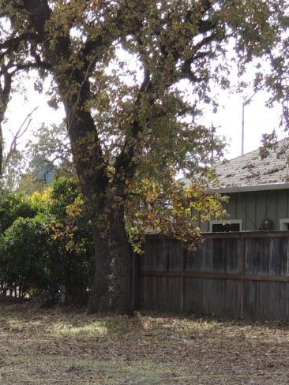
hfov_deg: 11.6
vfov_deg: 15.8
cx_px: -123
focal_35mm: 123
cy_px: 343
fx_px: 1369
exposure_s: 1/400
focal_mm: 7.1
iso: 100
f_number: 3.3
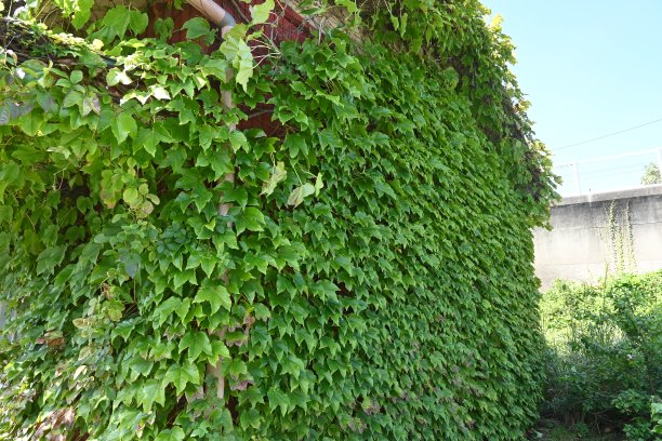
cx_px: 331
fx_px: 441
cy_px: 220
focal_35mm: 24
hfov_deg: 73.7
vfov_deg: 53.1
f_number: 6.3
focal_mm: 16
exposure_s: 1/250
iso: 400
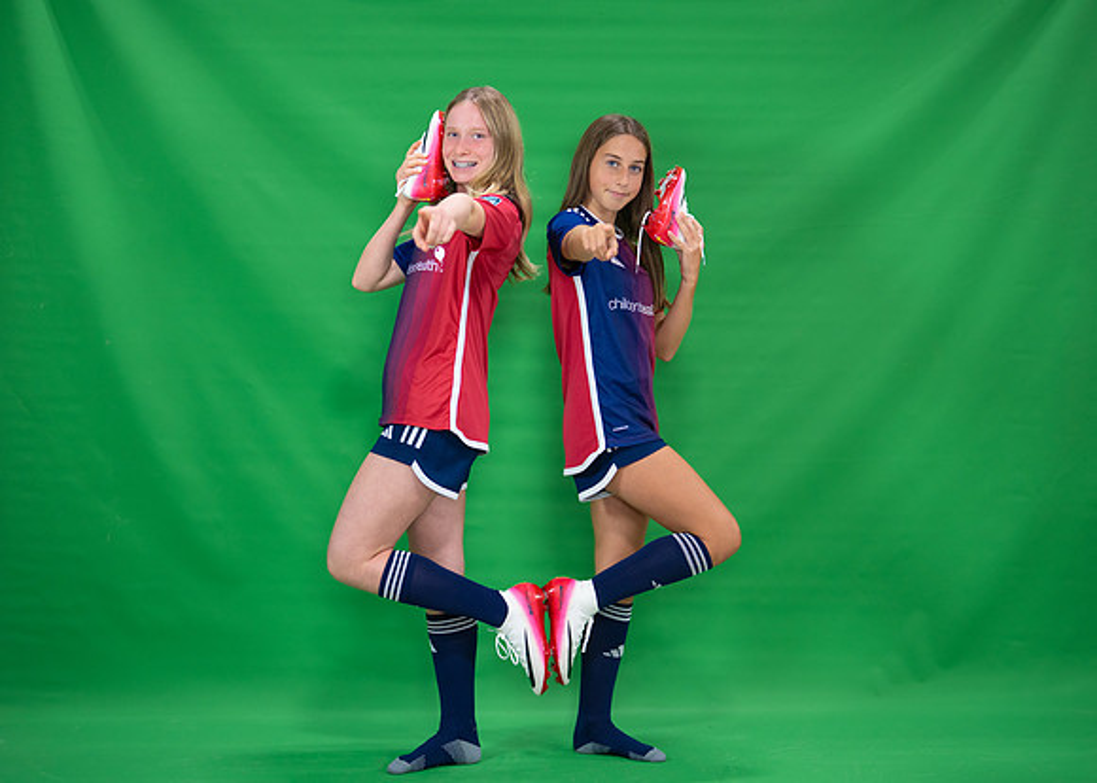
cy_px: 380
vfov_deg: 22.0
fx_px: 2012
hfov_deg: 30.5
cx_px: 558
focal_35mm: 65
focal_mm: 50
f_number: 1.2
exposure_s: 1/500
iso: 400
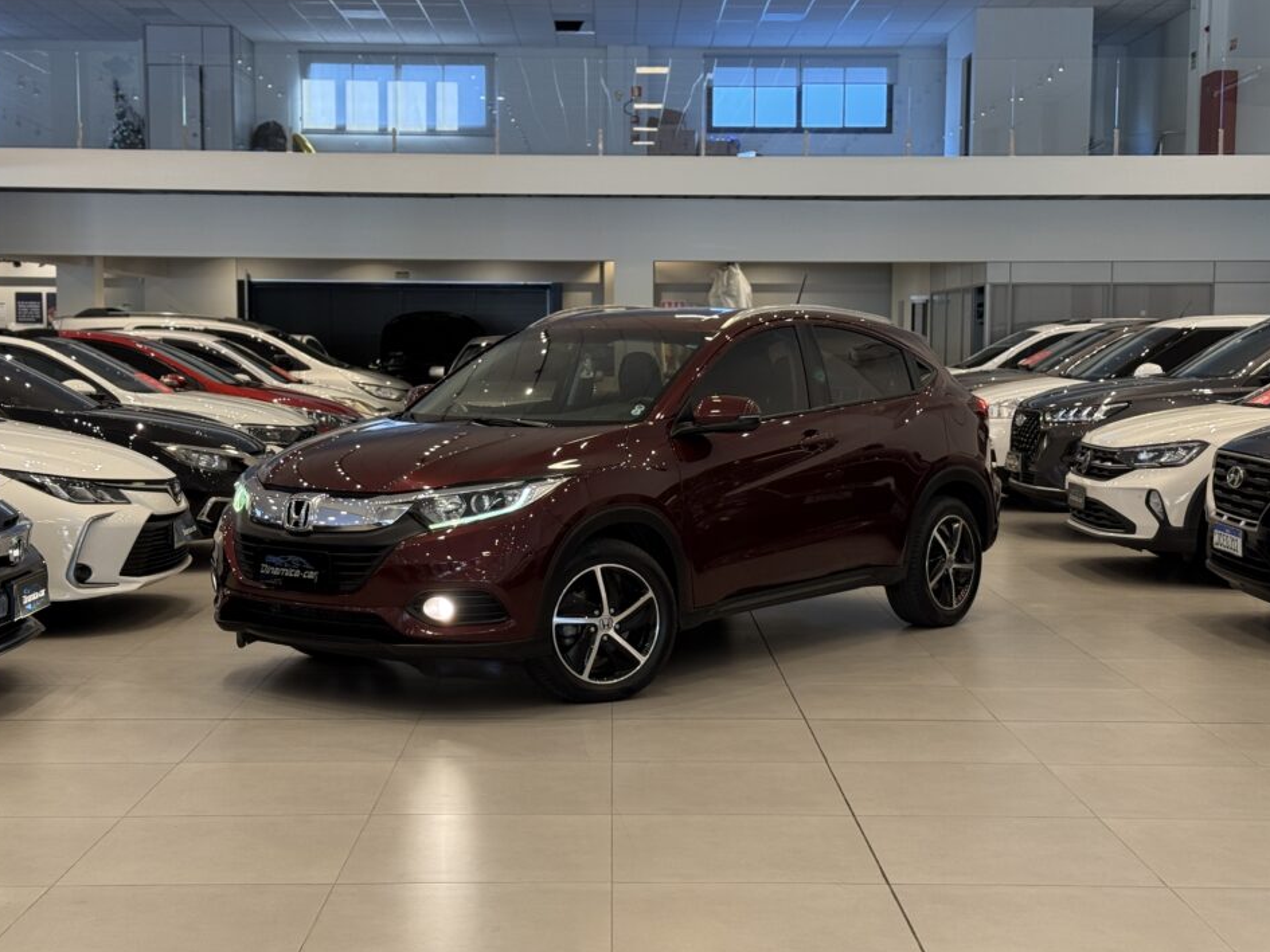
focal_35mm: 52
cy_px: 493
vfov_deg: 28.0
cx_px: 629
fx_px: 1908
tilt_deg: -4.6
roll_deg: -0.7
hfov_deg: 36.8
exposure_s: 1/60
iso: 125
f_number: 1.78
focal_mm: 6.76
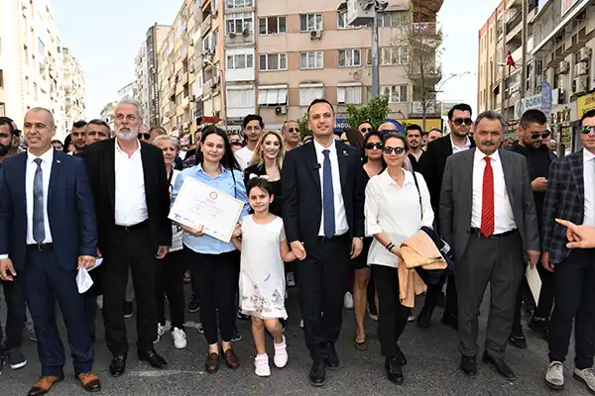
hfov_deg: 73.7
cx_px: 298
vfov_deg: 53.1
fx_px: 397
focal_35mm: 24
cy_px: 198
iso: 640
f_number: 14
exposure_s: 1/250
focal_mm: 24
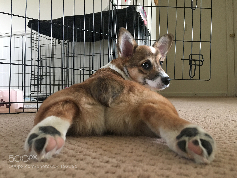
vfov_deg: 48.2
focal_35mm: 29
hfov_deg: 61.7
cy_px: 89
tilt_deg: +1.6
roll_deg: +0.6
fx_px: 199
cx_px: 118
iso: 200
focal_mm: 4.15
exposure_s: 1/17
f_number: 2.2
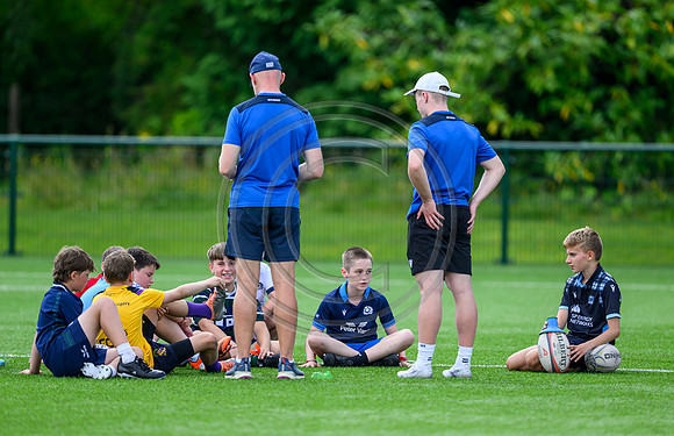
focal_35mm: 477
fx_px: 8843
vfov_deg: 2.8
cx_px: 365
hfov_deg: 4.4
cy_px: 228
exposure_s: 1/640
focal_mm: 400
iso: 160
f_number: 3.2
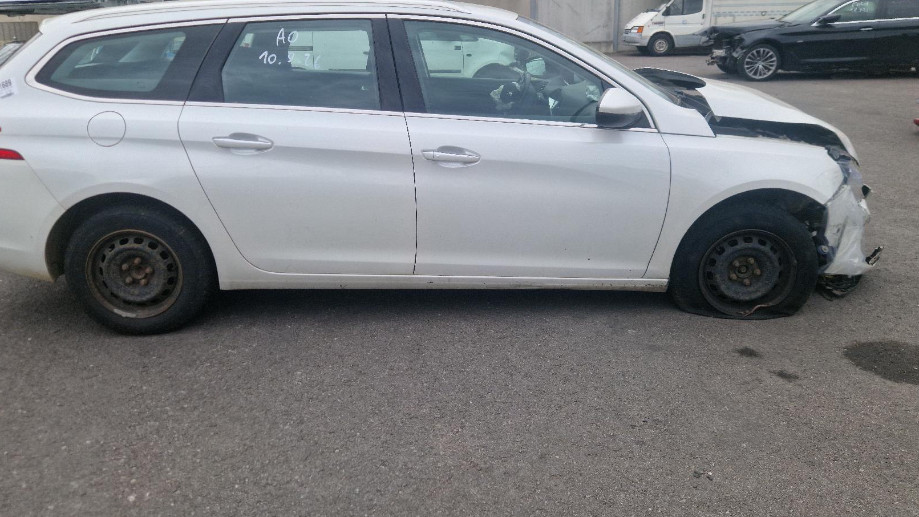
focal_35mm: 28
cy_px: 198
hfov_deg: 67.8
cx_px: 426
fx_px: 682
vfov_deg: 41.2
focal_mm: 5.4
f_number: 1.8
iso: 50
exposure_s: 1/455
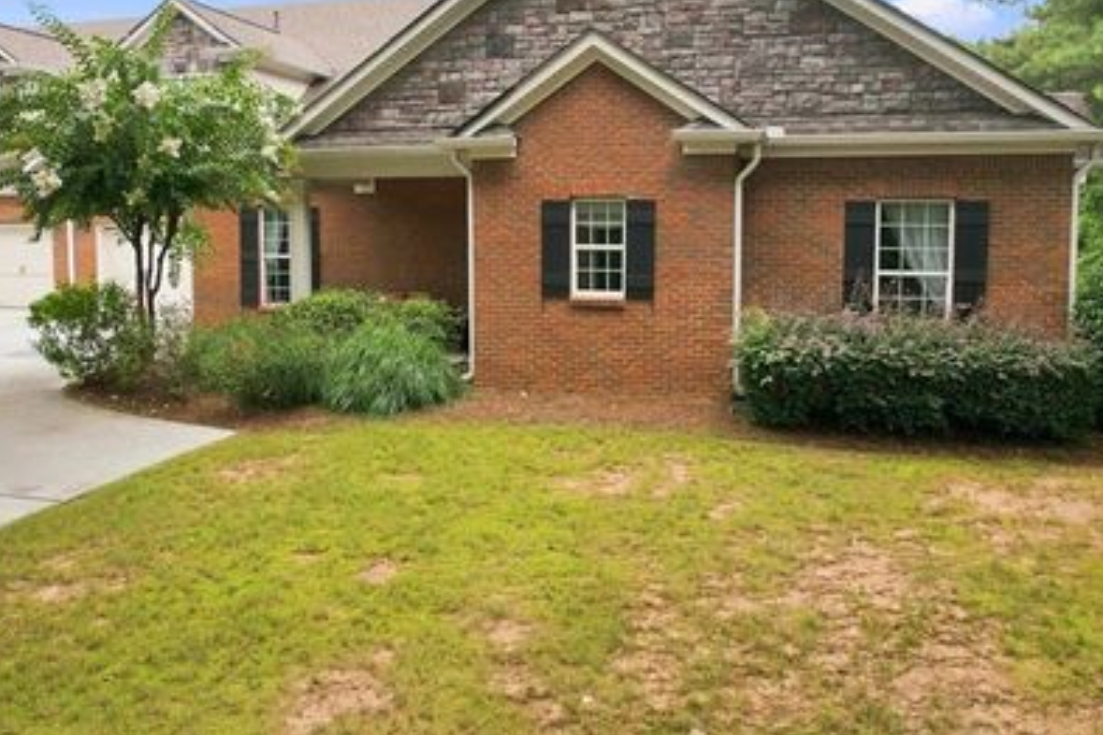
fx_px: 858
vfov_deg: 46.0
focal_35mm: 28
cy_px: 276
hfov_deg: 65.5
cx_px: 536
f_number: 2.8
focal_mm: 8.4
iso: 110
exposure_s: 1/320
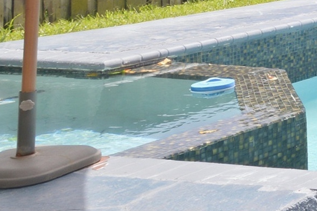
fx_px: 793
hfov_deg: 12.9
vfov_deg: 13.9
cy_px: -137
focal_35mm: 90
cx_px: 863
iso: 320
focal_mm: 16
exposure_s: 1/125
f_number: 14
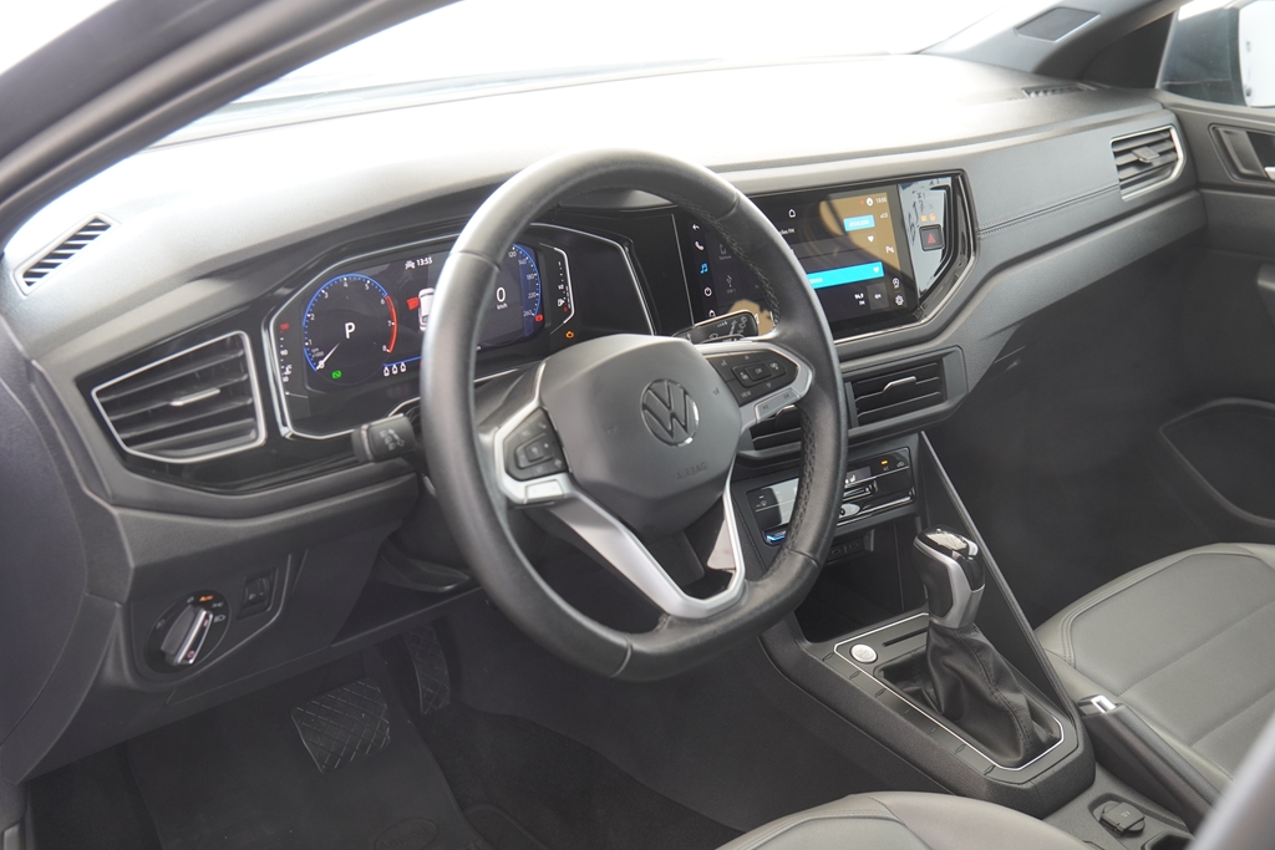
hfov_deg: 43.6
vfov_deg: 29.9
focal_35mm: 45
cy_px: 425
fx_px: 1594
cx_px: 638
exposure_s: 1/60
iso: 400
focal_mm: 30
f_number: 4
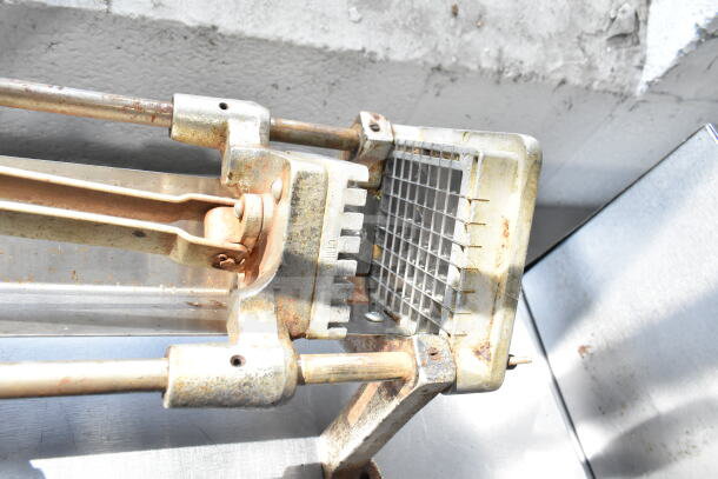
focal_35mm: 27
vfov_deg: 48.0
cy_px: 240
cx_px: 359
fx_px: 539
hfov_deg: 67.4
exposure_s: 1/320
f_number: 7.1
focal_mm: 18
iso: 1600
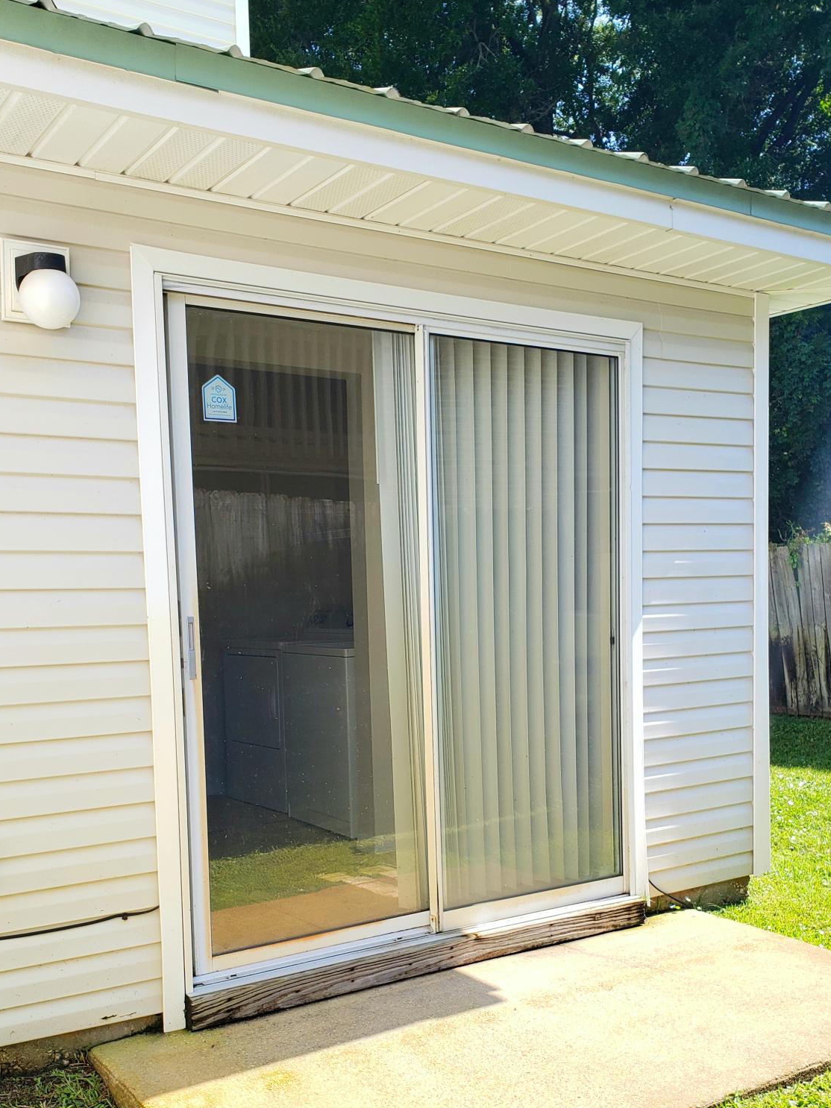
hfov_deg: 40.6
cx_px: 373
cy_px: 687
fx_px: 1121
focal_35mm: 35
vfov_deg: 52.1
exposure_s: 1/558
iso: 50
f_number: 2.4
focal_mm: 4.3
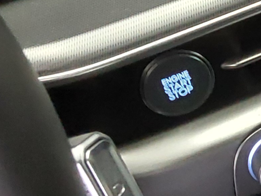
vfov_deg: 12.2
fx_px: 882
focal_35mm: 117
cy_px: -74
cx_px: 426
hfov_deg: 15.2
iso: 320
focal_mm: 2.91
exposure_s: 1/30
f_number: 1.9
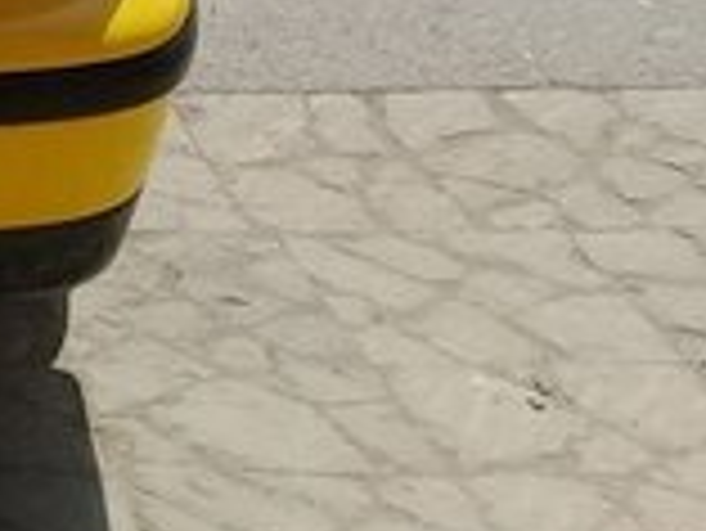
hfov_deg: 13.4
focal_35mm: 130
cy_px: -457
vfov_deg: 10.6
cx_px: -612
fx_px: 2653
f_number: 2.2
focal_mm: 3.3
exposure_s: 1/2604
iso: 50
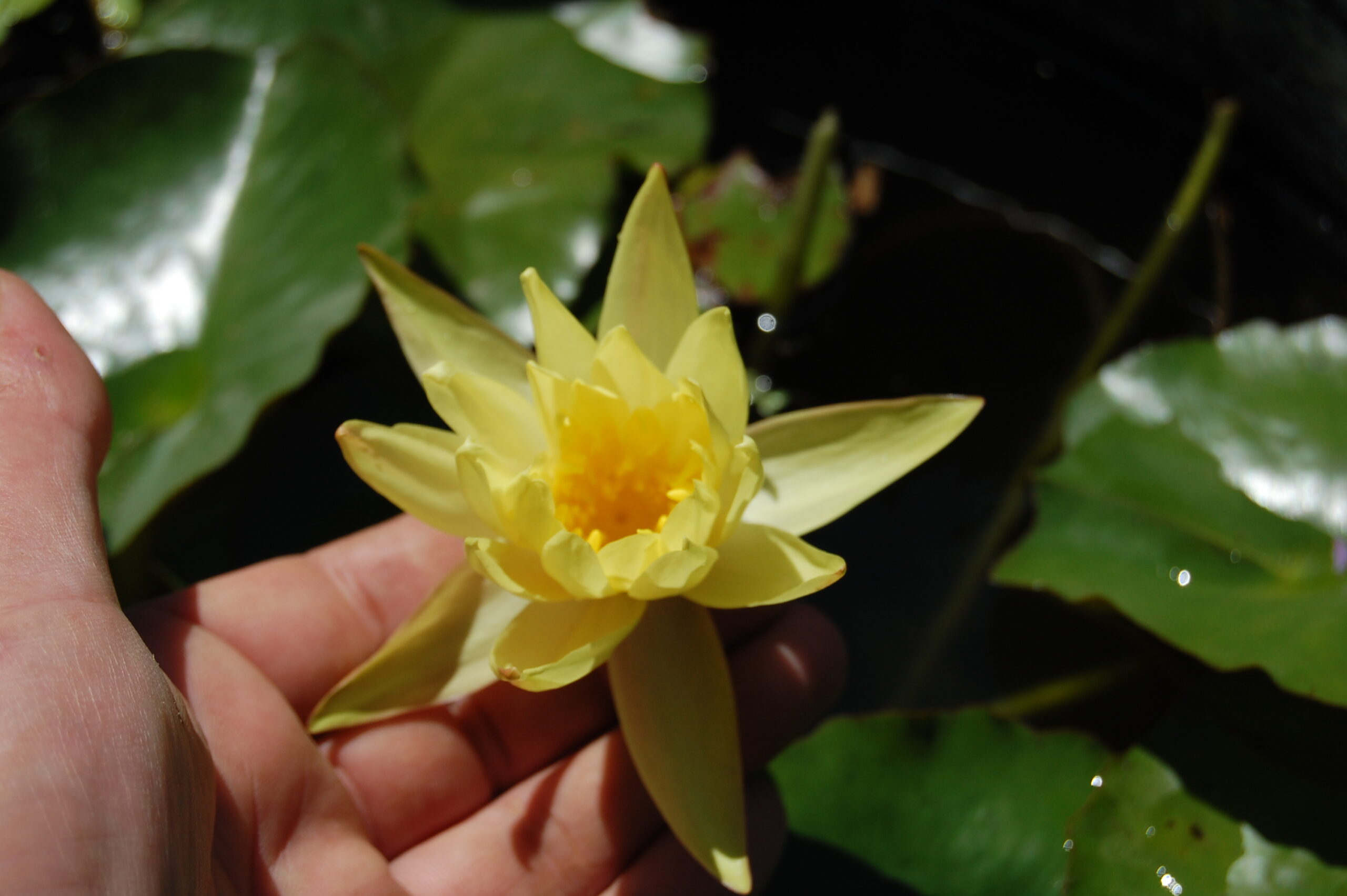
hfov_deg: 24.6
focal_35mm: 82
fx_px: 3084
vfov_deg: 16.5
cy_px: 448
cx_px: 674
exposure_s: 1/1000
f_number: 8
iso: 200
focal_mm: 55
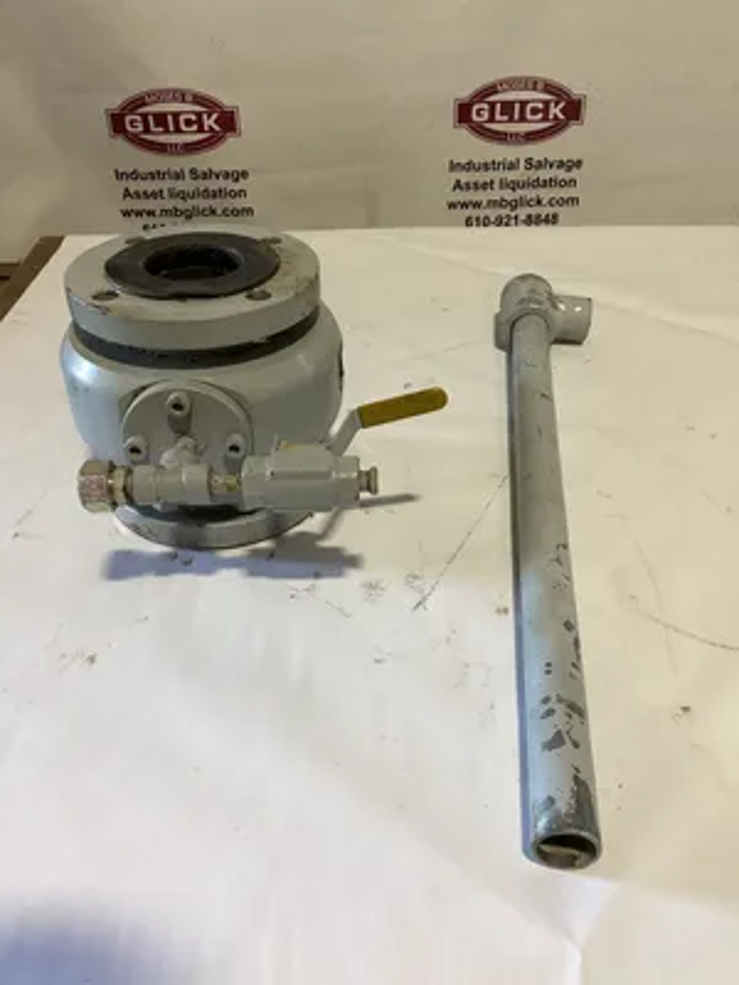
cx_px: 370
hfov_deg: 45.4
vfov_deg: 58.4
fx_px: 882
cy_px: 492
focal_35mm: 31
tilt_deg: -35.2
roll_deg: +3.0
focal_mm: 3.3
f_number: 2.4
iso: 160
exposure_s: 1/60
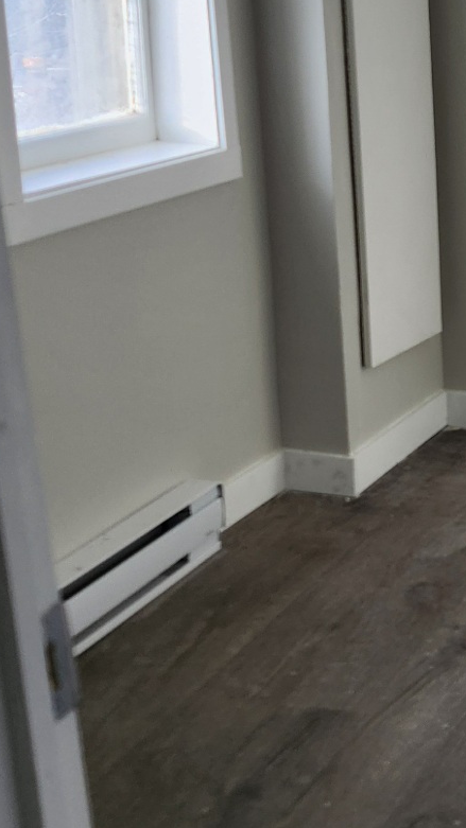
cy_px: 465
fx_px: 1692
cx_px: 842
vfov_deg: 27.5
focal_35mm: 77
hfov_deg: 13.9
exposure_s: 1/182
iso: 64
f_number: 1.8
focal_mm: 5.54
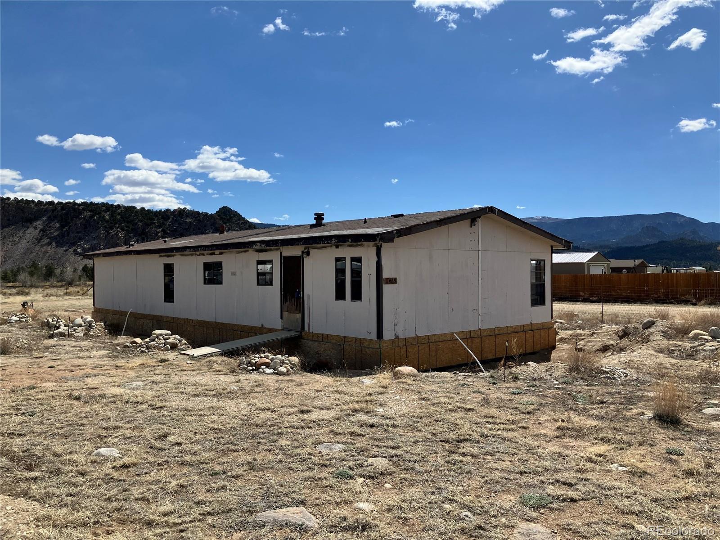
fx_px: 582
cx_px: 360
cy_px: 270
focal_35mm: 28
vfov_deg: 49.7
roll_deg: +0.3
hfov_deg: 63.4
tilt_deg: -0.5
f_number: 1.8
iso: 32
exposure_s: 1/3472
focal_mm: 3.99
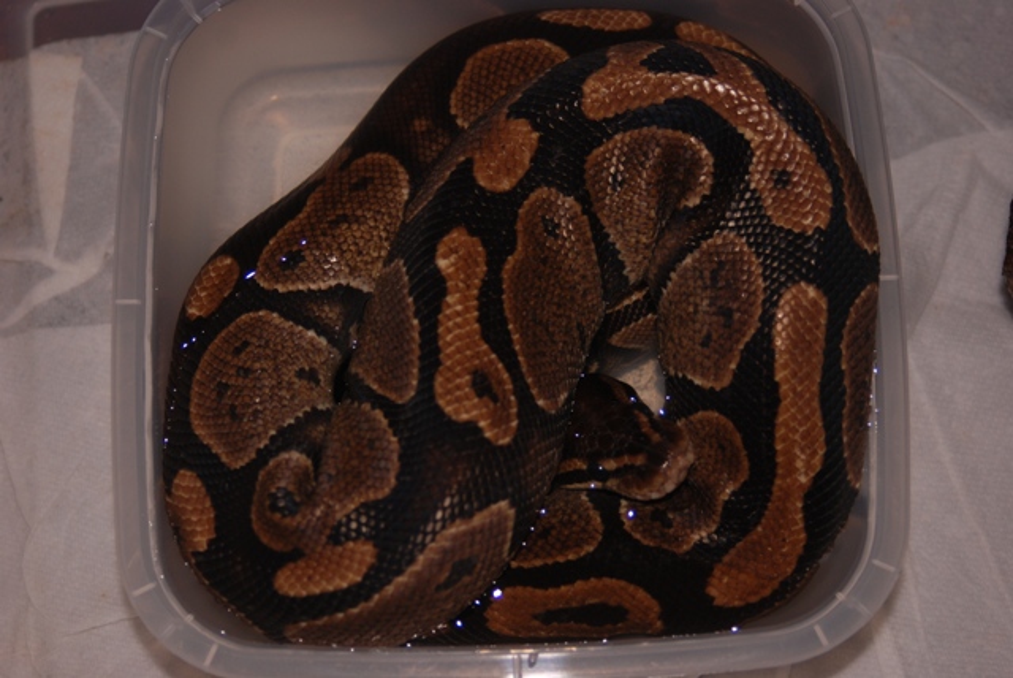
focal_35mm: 78
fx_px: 2197
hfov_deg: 26.0
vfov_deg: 17.5
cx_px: 506
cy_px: 339
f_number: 4.5
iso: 250
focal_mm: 52
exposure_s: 1/60
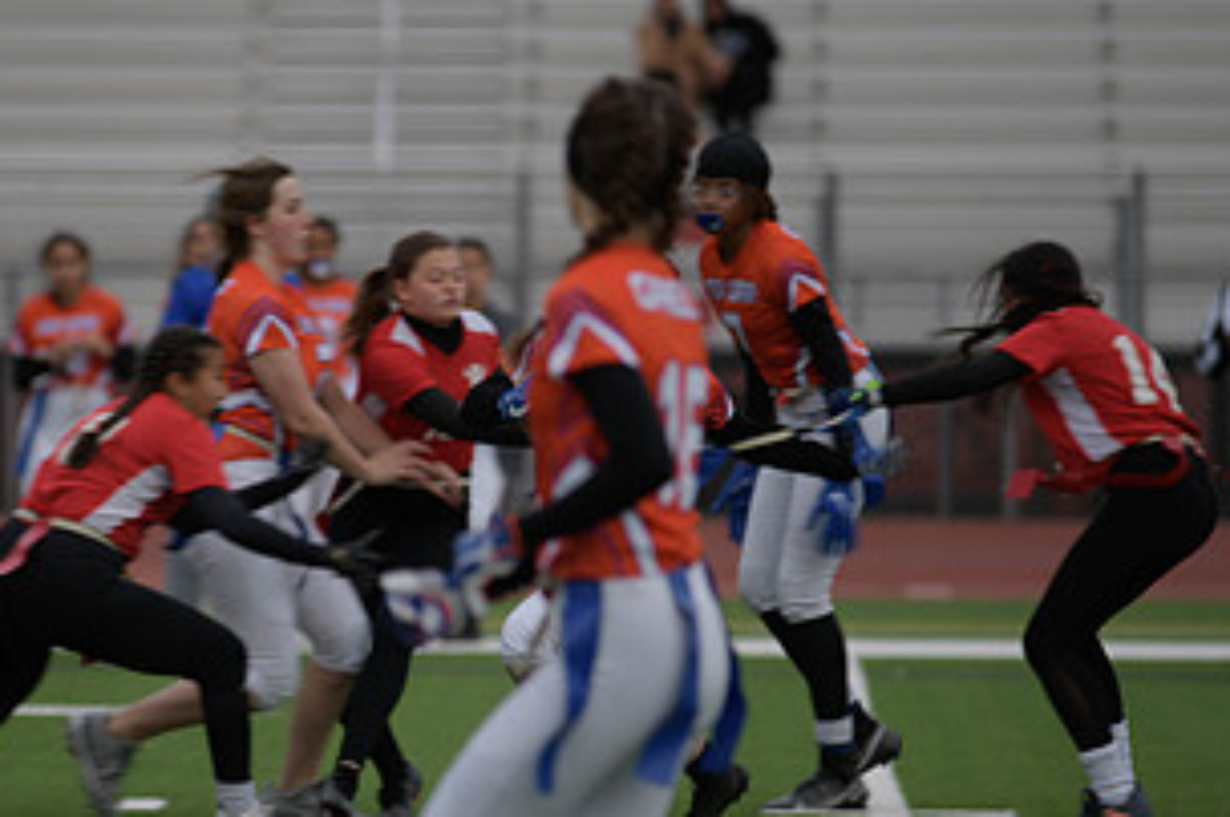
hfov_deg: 5.4
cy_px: 504
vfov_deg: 3.6
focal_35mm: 382
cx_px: 413
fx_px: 13037
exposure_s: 1/200
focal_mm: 200
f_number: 2.8
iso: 80
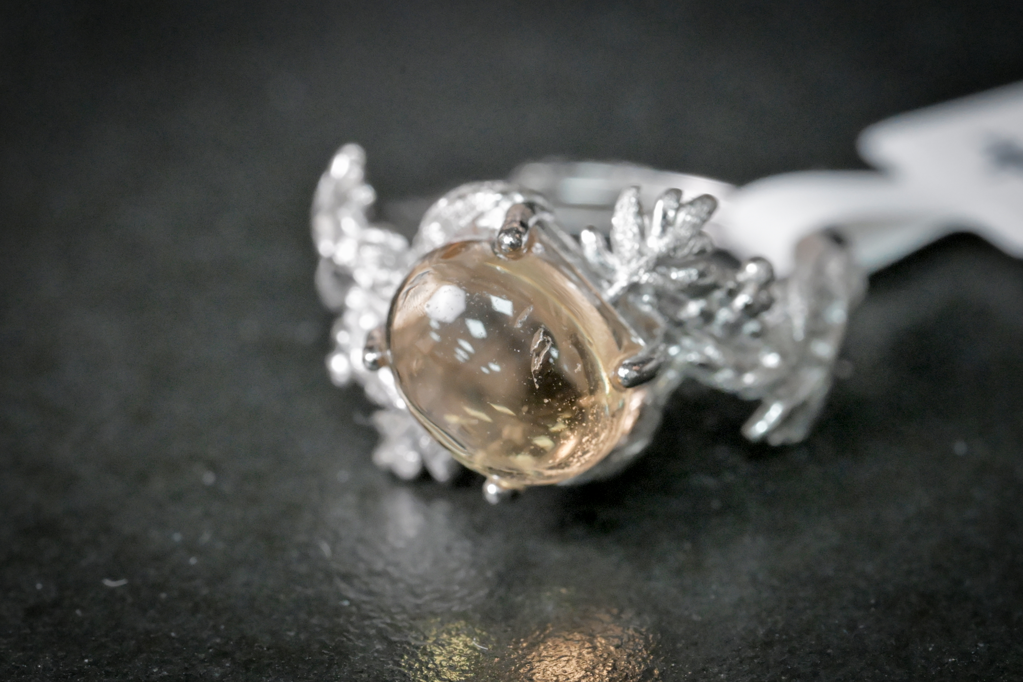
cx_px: 512
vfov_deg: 13.0
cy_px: 341
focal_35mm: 105
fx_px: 2984
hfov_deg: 19.5
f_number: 16
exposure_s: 1/125
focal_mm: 105
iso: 10000
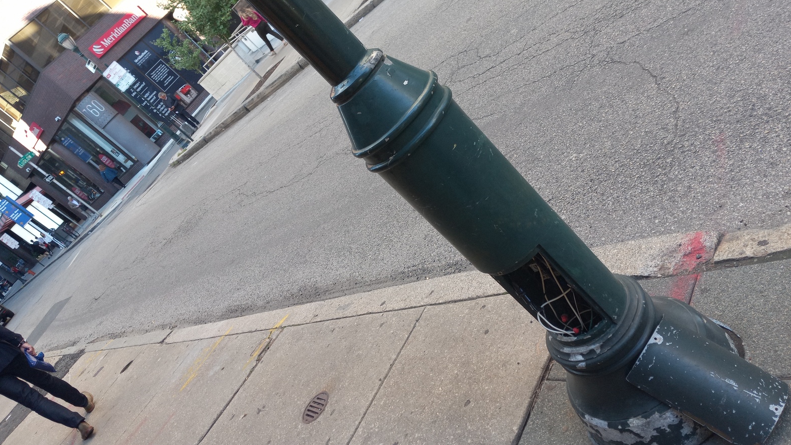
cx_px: 401
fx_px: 629
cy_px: 234
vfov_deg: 38.9
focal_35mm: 30
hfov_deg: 64.3
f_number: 1.8
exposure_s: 1/100
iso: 50
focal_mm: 3.94
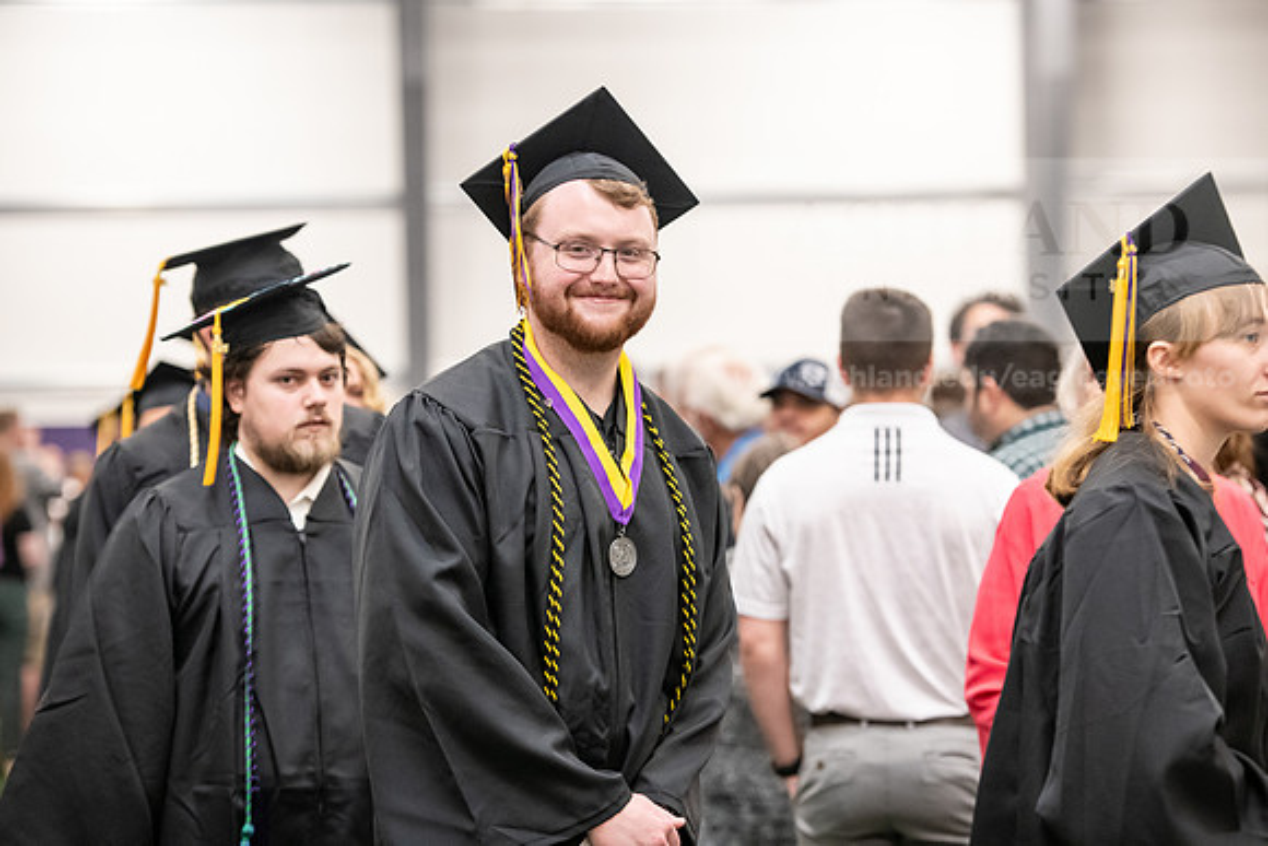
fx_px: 4087
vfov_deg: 11.8
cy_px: 423
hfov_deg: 17.6
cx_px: 634
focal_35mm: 116
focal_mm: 116
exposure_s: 1/200
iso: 3200
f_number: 3.2
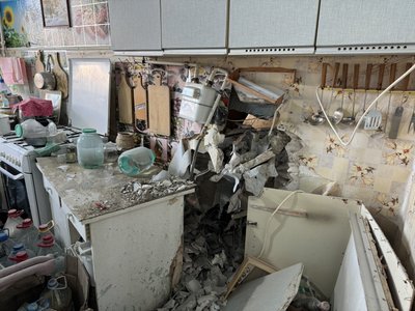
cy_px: 156
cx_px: 208
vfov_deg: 56.8
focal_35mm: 24
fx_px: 288
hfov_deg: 71.6
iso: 200
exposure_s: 1/50
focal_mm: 6.86
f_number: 1.78
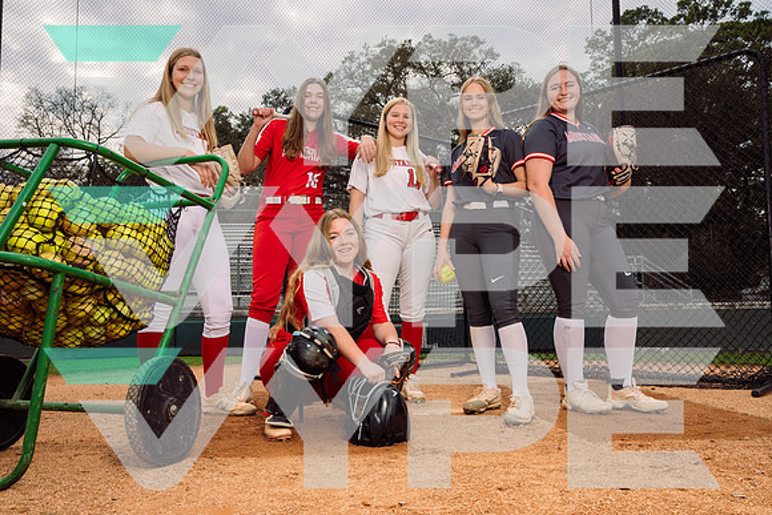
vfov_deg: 41.1
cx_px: 386
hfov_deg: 58.7
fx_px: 686
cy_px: 258
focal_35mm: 32
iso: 125
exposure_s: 1/160
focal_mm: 32
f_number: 9
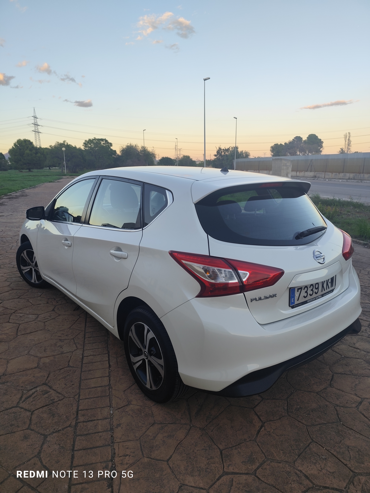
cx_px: 185
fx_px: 328
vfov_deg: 73.9
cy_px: 246
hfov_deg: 58.9
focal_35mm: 23
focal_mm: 6.14
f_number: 1.65
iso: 50
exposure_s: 1/100
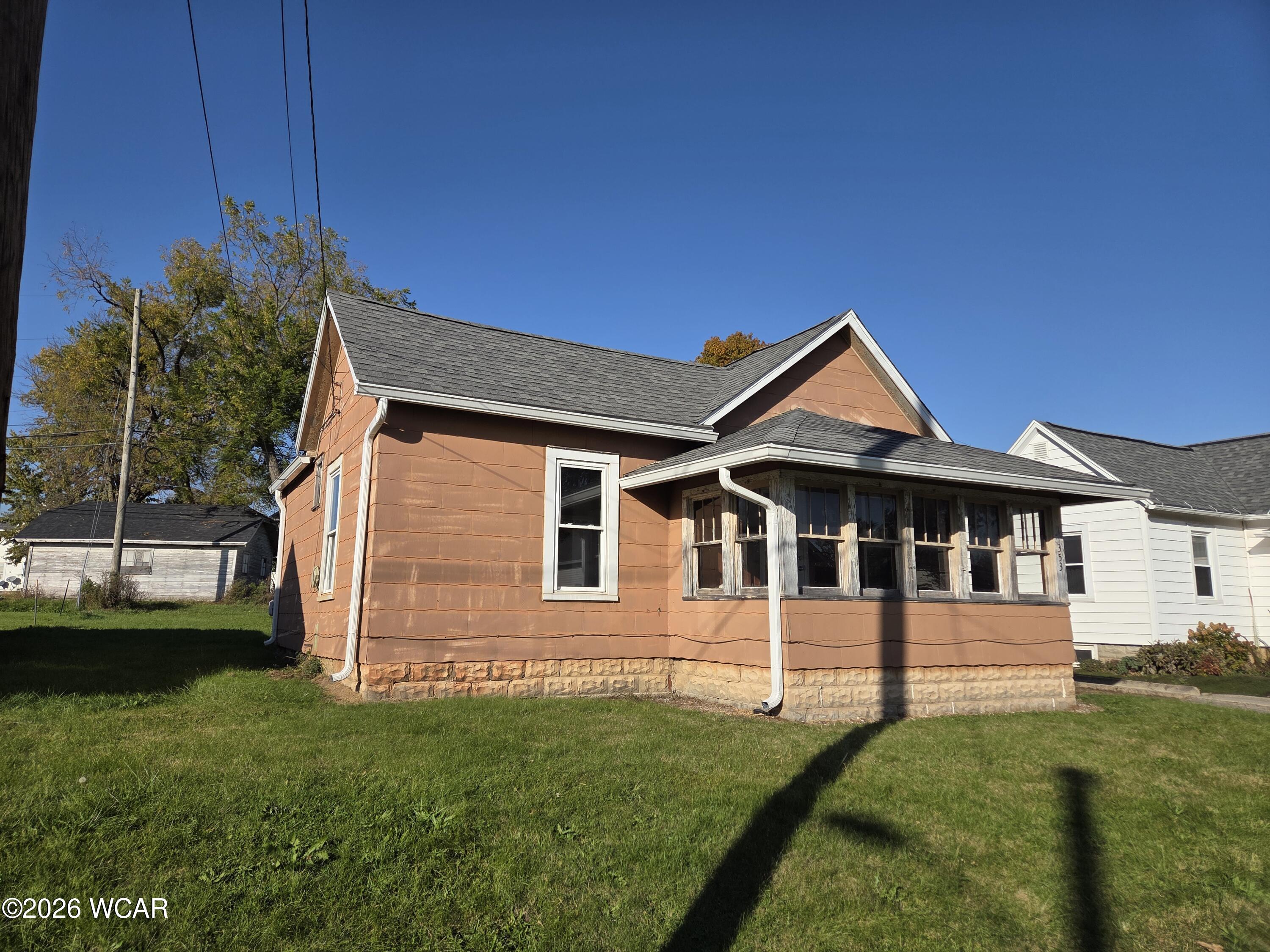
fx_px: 844
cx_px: 635
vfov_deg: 58.9
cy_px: 476
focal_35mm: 23
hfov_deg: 73.9
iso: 80
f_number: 1.8
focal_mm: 5.4
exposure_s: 1/7328
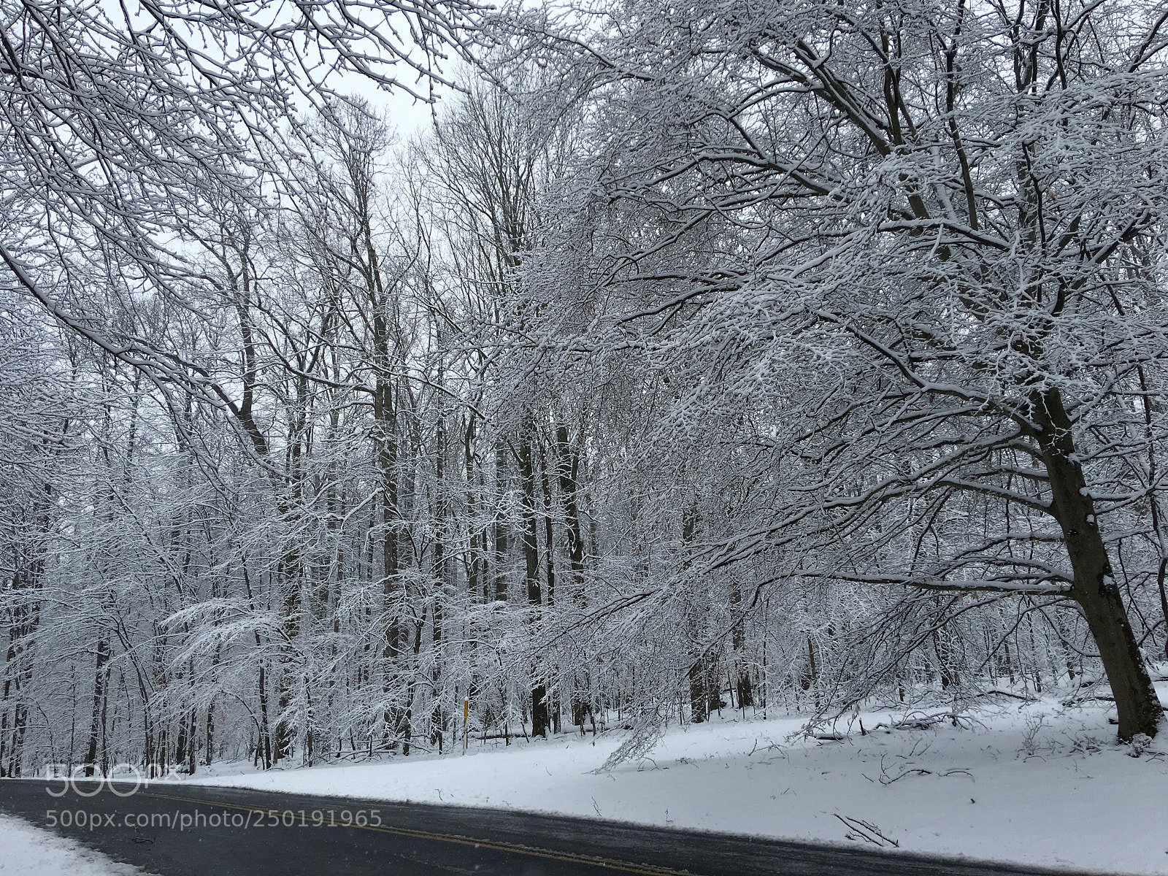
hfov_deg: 61.7
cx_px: 584
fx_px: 979
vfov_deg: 48.2
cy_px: 438
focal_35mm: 29
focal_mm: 4.15
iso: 25
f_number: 2.2
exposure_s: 1/1672
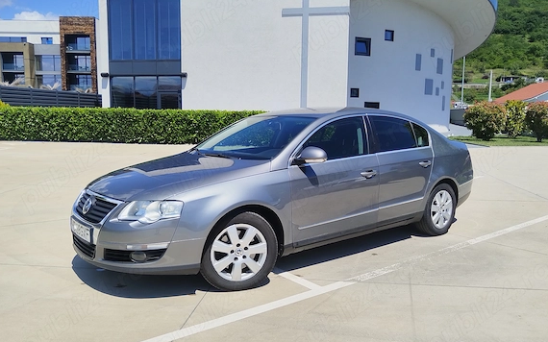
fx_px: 433
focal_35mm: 29
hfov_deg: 64.6
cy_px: 172
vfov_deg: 43.1
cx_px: 285
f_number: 1.9
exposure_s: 1/1151
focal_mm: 4.95
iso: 100
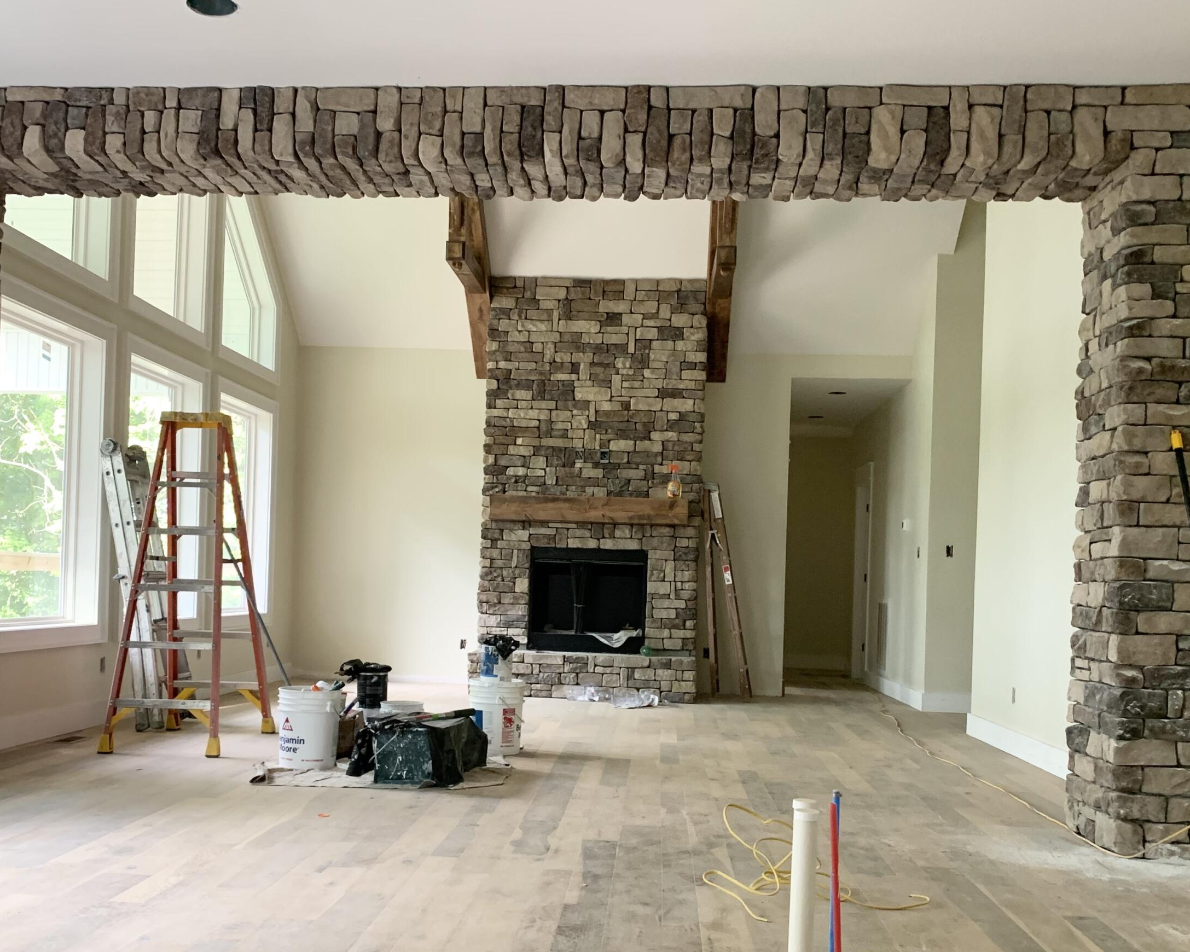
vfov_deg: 42.0
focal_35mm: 35
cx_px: 588
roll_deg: -1.8
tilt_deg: -0.4
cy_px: 568
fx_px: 1233
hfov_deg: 51.5
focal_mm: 4.25
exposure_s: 1/60
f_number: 1.8
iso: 200
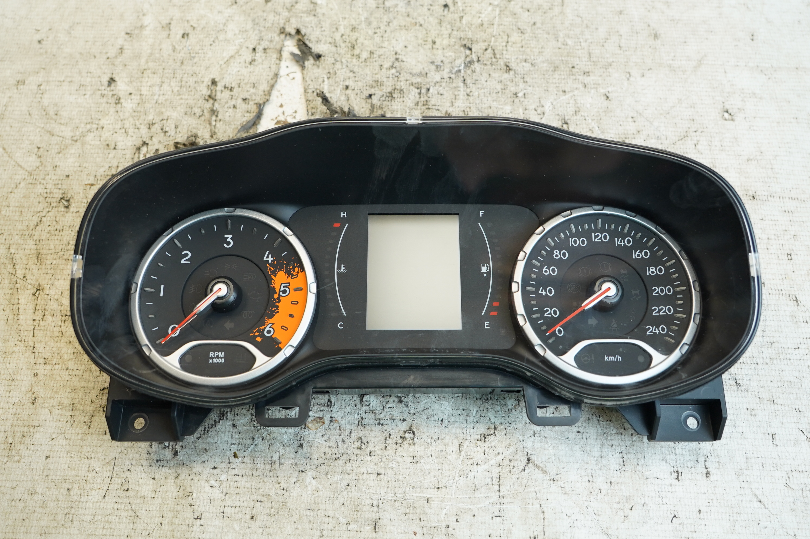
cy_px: 270
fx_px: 697
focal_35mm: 31
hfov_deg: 60.3
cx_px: 405
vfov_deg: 42.3
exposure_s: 1/160
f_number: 4
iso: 640
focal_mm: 21
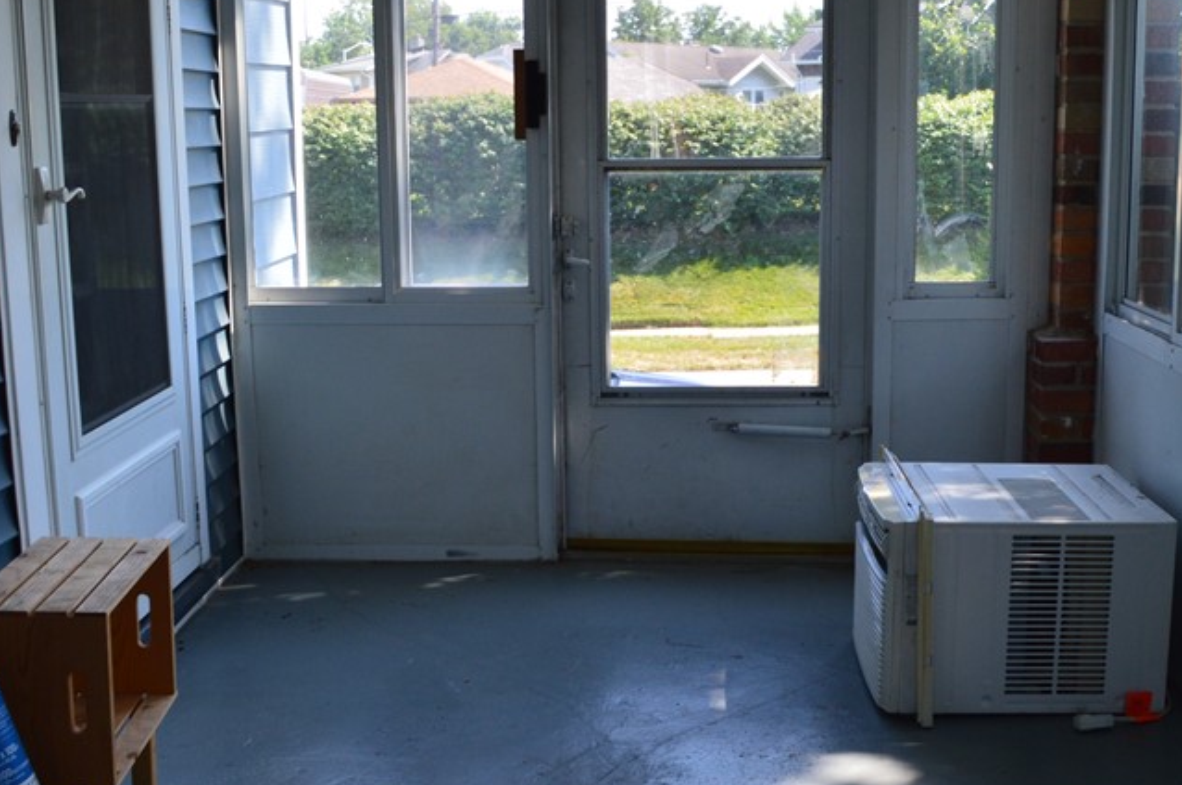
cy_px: 407
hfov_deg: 42.6
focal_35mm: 46
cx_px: 699
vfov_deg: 29.2
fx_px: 1509
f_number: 9
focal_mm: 18
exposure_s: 1/100
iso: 400
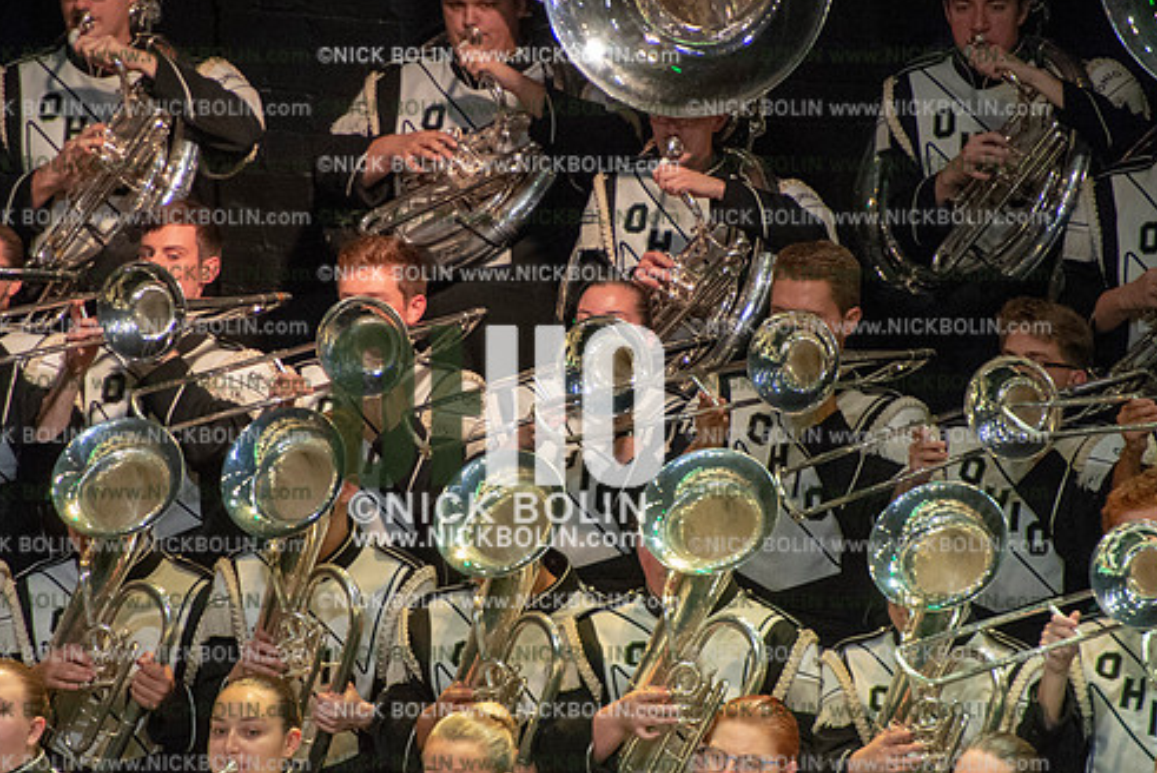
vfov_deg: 2.9
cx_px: 497
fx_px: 15178
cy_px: 436
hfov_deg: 4.4
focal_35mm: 472
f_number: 5.6
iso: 8000
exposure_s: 1/320
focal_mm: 400
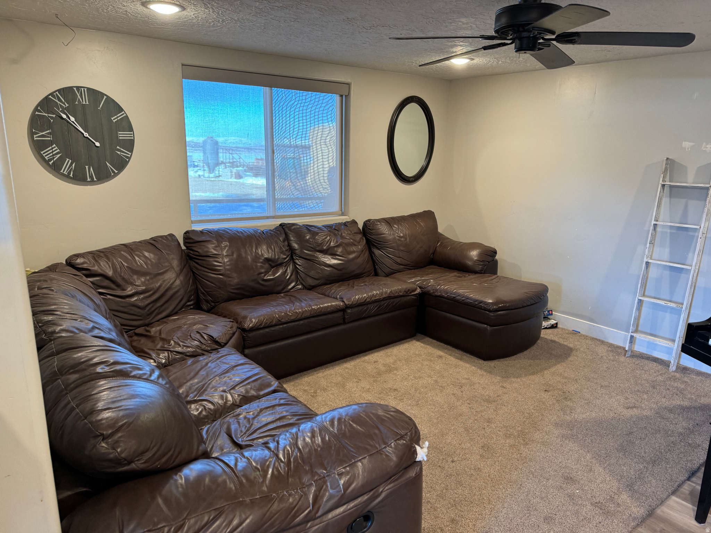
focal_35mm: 24
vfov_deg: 56.8
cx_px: 356
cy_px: 266
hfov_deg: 71.6
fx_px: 493
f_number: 1.78
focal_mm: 6.86
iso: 200
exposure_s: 1/60
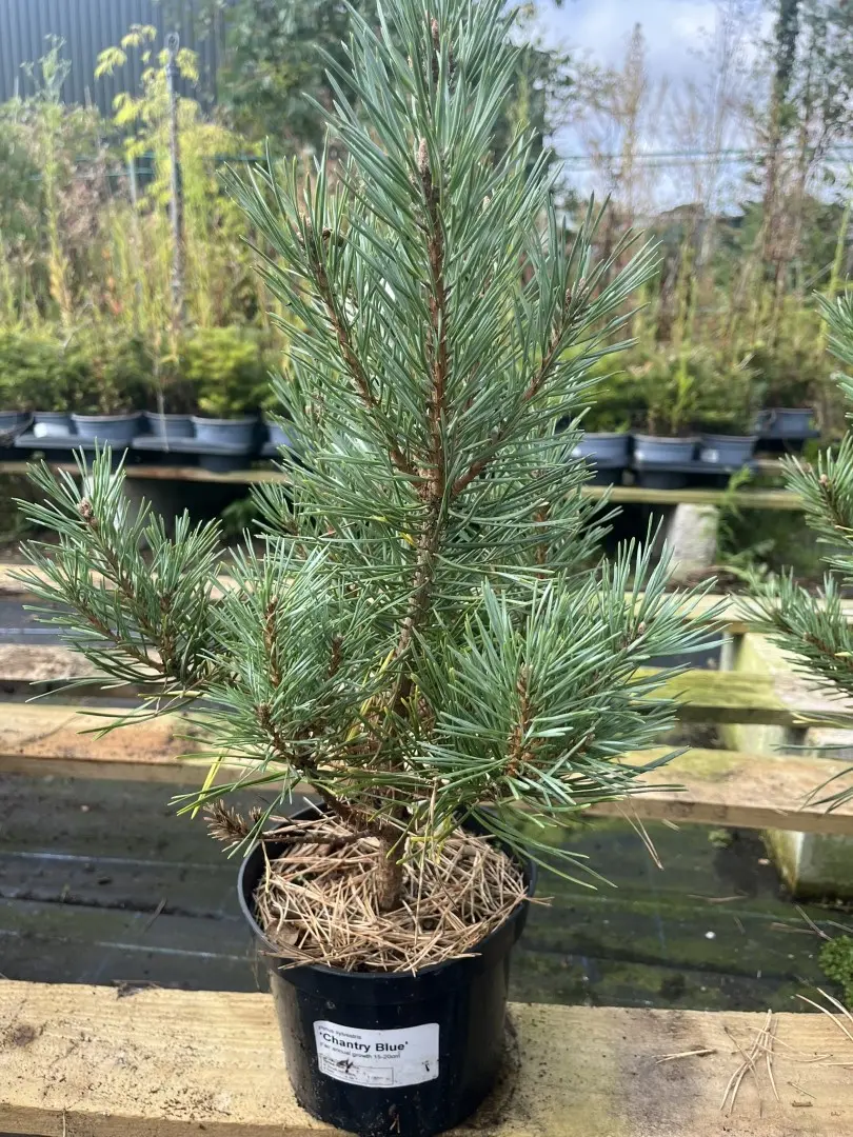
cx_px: 426
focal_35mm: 26
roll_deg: -1.9
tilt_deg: -16.0
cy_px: 568
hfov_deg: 53.1
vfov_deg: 67.3
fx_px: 854
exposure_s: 1/864
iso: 50
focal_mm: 5.1
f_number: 1.6
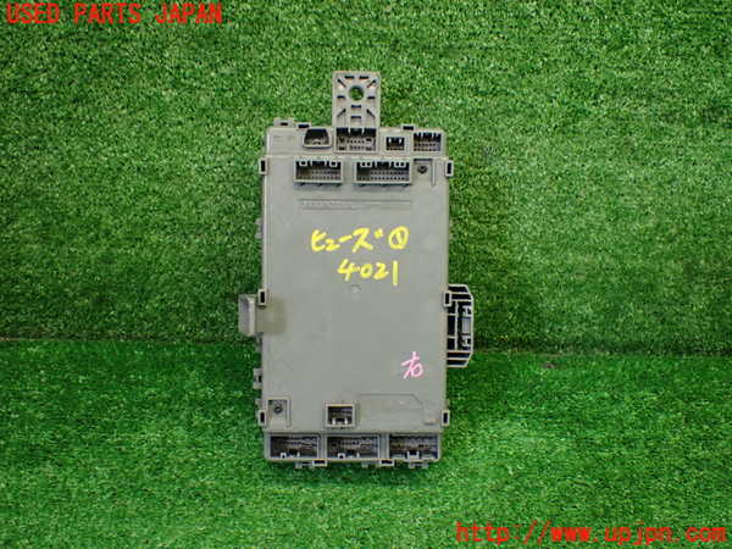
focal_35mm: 41
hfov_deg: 45.8
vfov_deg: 35.1
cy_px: 274
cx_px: 366
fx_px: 867
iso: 800
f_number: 2.8
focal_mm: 7.31
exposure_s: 1/125
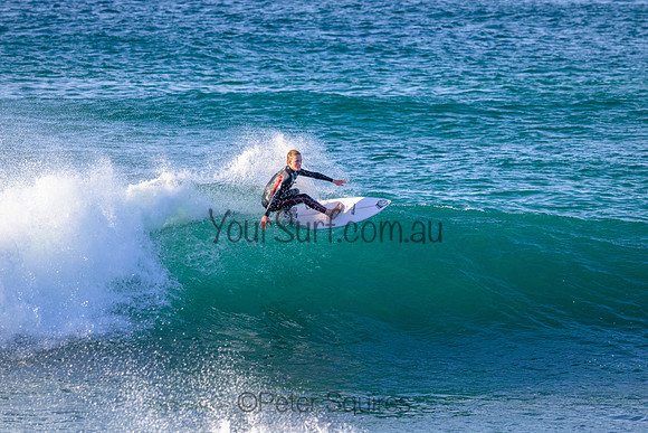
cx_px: 324
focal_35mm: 410
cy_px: 216
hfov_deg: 5.0
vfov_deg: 3.4
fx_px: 7381
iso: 2800
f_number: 10
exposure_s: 1/2000
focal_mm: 410
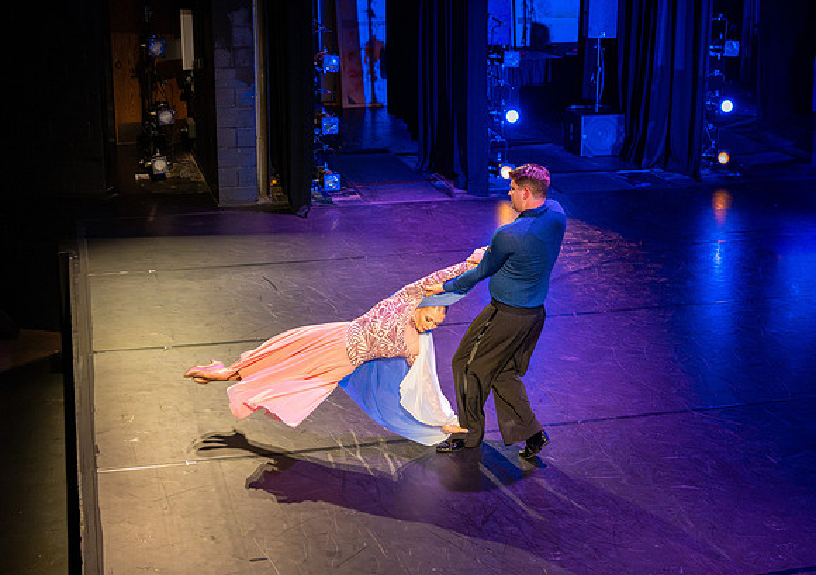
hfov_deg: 34.4
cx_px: 470
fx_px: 1314
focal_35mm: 57
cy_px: 257
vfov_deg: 24.7
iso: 8000
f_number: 2.8
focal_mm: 36
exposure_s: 1/200
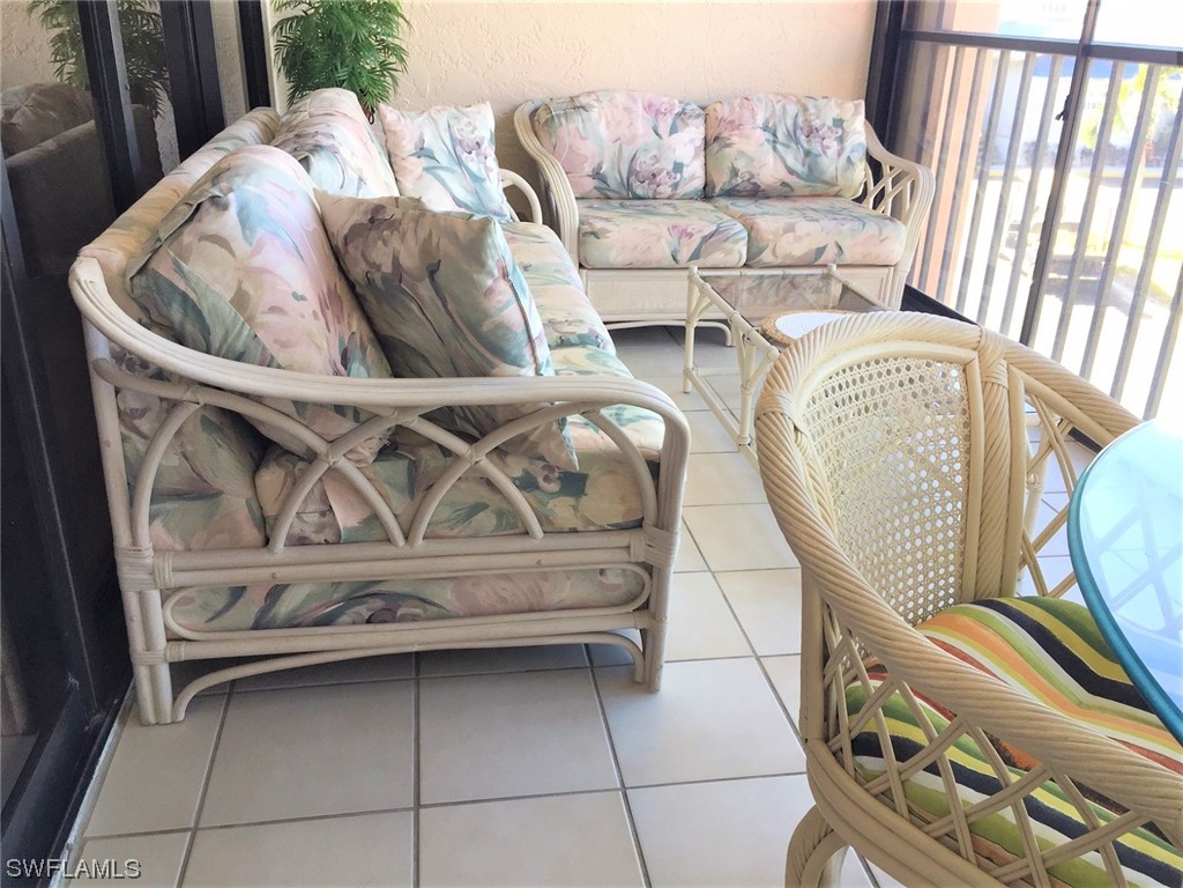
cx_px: 592
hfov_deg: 61.7
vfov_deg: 48.2
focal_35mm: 29
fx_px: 991
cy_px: 444
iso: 40
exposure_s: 1/100
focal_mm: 4.15
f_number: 2.2
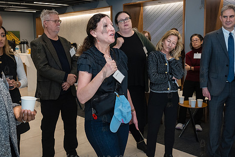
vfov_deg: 33.4
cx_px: 104
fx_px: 261
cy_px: 74
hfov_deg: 48.3
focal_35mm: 40
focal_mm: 32
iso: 2000
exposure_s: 1/160
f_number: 5
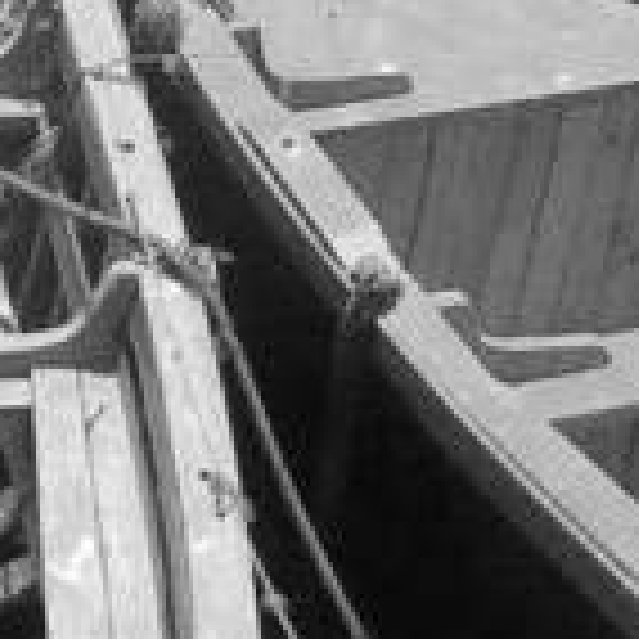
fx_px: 3738
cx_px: -178
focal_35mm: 179
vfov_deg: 9.4
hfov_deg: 9.6
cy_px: -466
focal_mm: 5.8
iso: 50
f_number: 5.6
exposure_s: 1/228
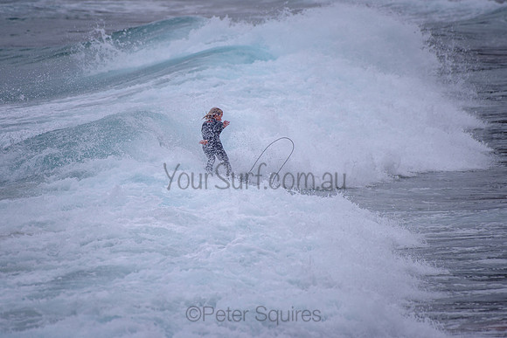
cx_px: 206
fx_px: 8635
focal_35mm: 613
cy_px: 131
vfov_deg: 2.2
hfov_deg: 3.4
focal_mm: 500
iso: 160
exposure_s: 1/2000
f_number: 5.6
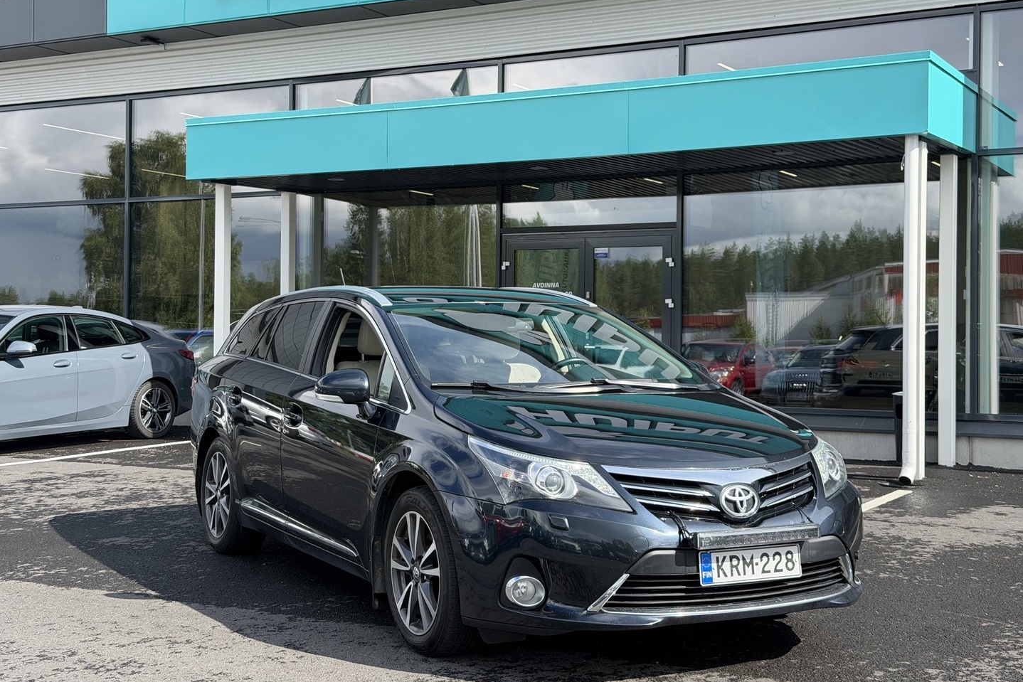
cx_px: 512
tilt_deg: +0.7
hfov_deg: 39.6
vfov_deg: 27.0
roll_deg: -1.5
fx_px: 1421
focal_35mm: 50
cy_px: 314
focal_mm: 6.76
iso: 80
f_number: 1.78
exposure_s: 1/1931
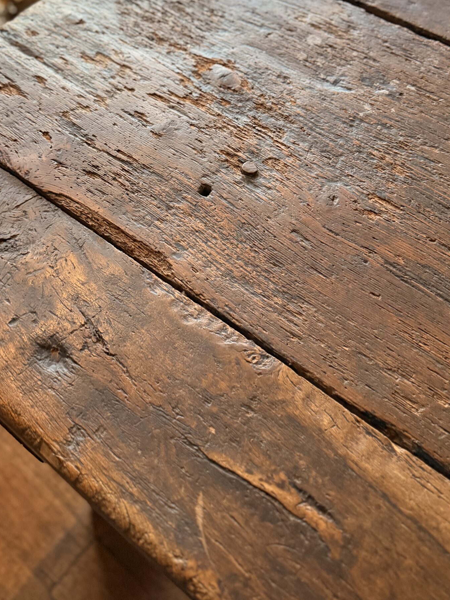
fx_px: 589
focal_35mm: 34
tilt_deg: -53.4
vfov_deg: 52.9
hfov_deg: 41.8
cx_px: 220
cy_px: 197
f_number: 1.78
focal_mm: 6.76
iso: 500
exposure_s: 1/50
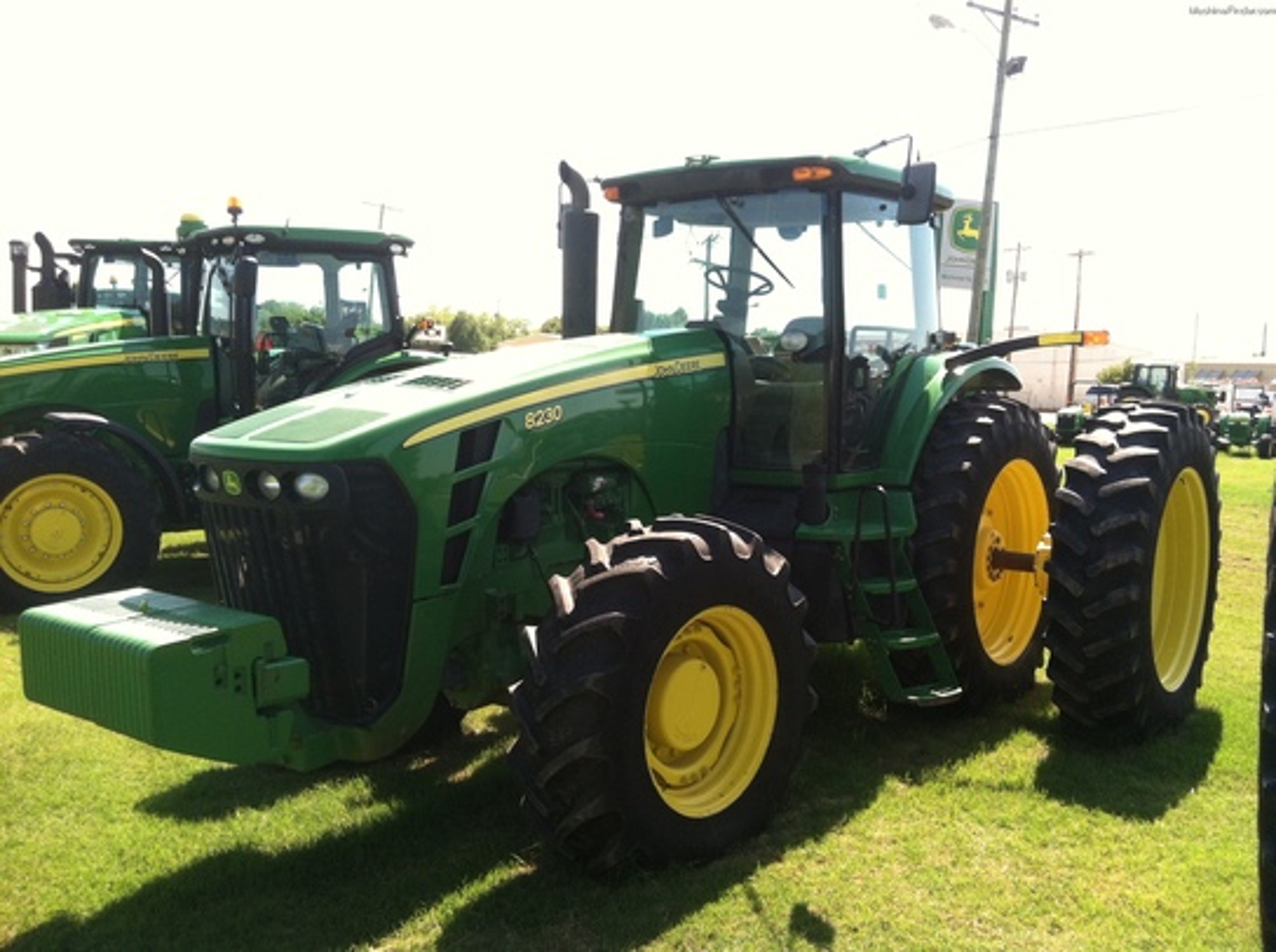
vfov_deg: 40.6
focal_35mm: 35
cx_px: 638
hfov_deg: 52.7
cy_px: 476
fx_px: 1288
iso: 80
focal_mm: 3.85
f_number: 2.8
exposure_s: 1/391
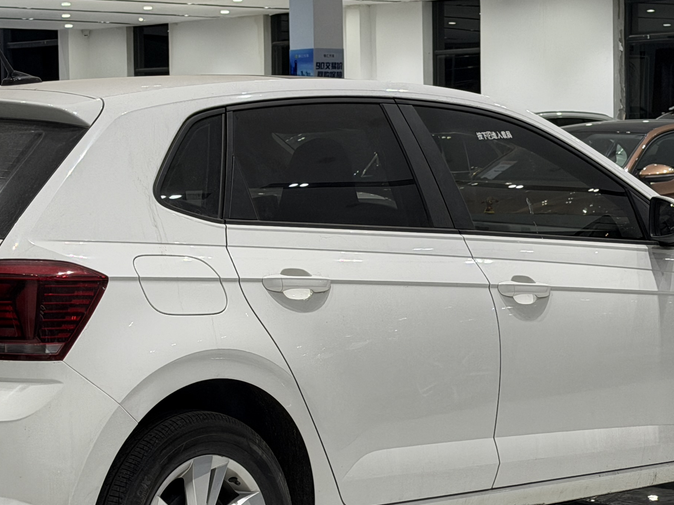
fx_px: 2064
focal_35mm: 106
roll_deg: +1.1
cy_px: 237
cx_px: 314
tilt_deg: -2.5
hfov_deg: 18.5
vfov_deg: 14.0
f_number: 1.78
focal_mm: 6.76
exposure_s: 1/100
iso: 100
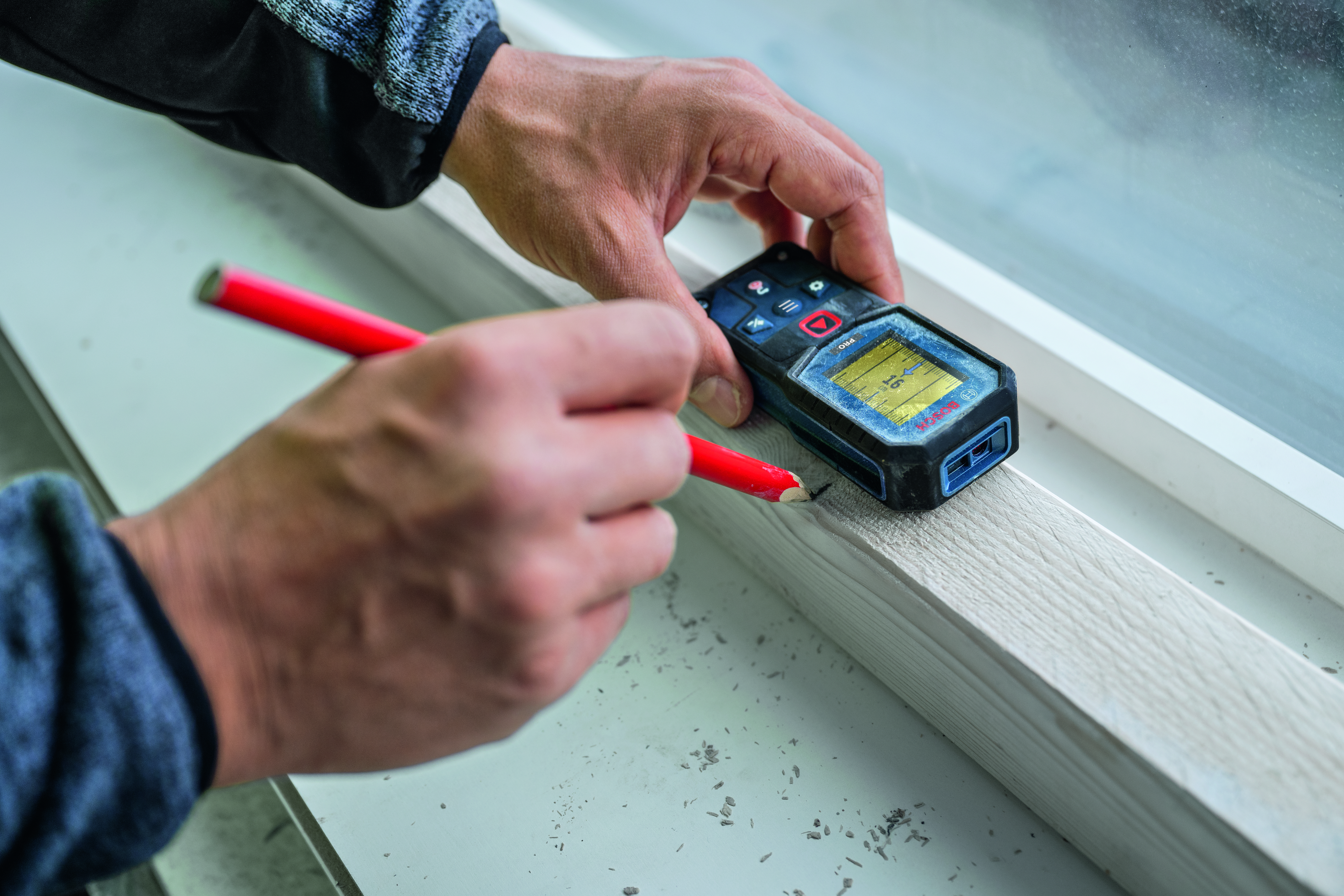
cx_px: 672
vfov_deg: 31.9
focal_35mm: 42
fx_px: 1568
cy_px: 448
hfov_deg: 46.4
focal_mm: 42
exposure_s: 1/320
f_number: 3.5
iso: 400
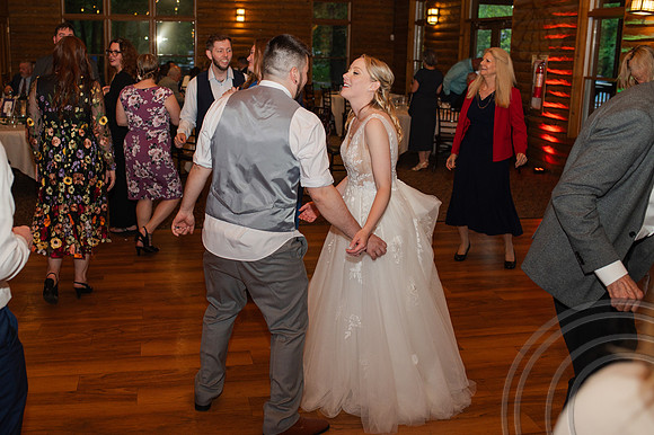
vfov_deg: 34.4
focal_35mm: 39
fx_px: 703
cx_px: 292
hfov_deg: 49.8
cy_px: 194
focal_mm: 35
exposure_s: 1/200
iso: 800
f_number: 3.2
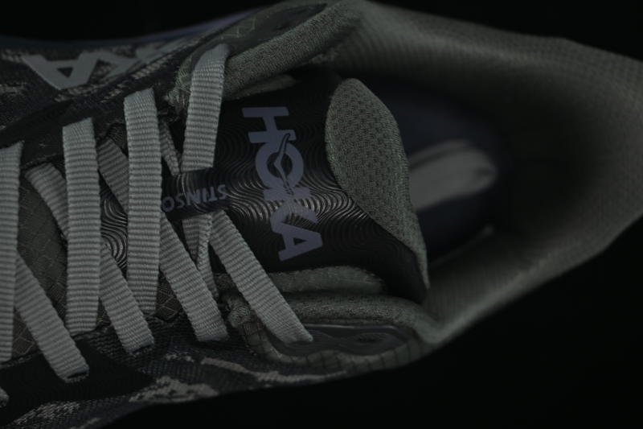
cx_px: 322
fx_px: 1339
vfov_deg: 18.2
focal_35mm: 75
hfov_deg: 27.0
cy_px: 214
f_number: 6.3
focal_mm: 50
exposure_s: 1/40
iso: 160
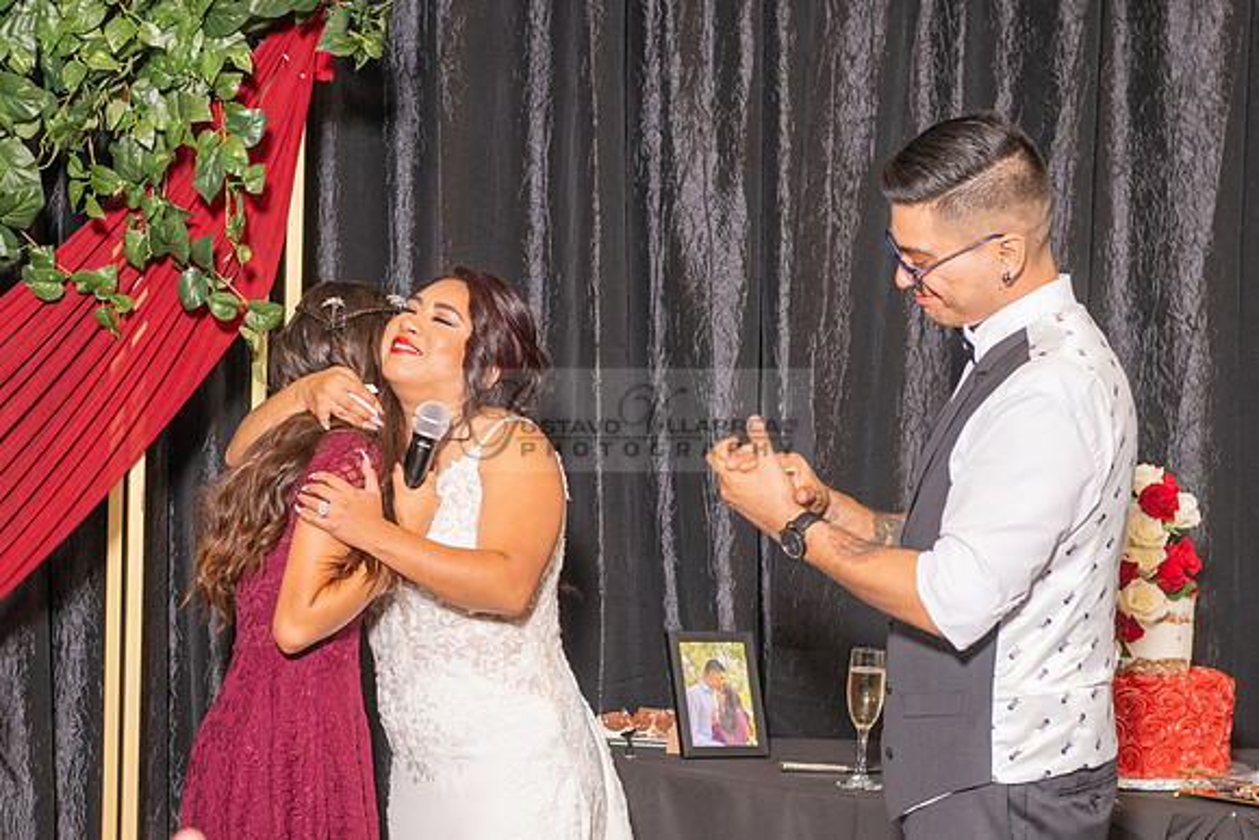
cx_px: 518
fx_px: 3514
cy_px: 513
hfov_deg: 20.3
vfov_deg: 13.6
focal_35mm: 100
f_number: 4.5
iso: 800
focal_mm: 70
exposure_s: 1/200
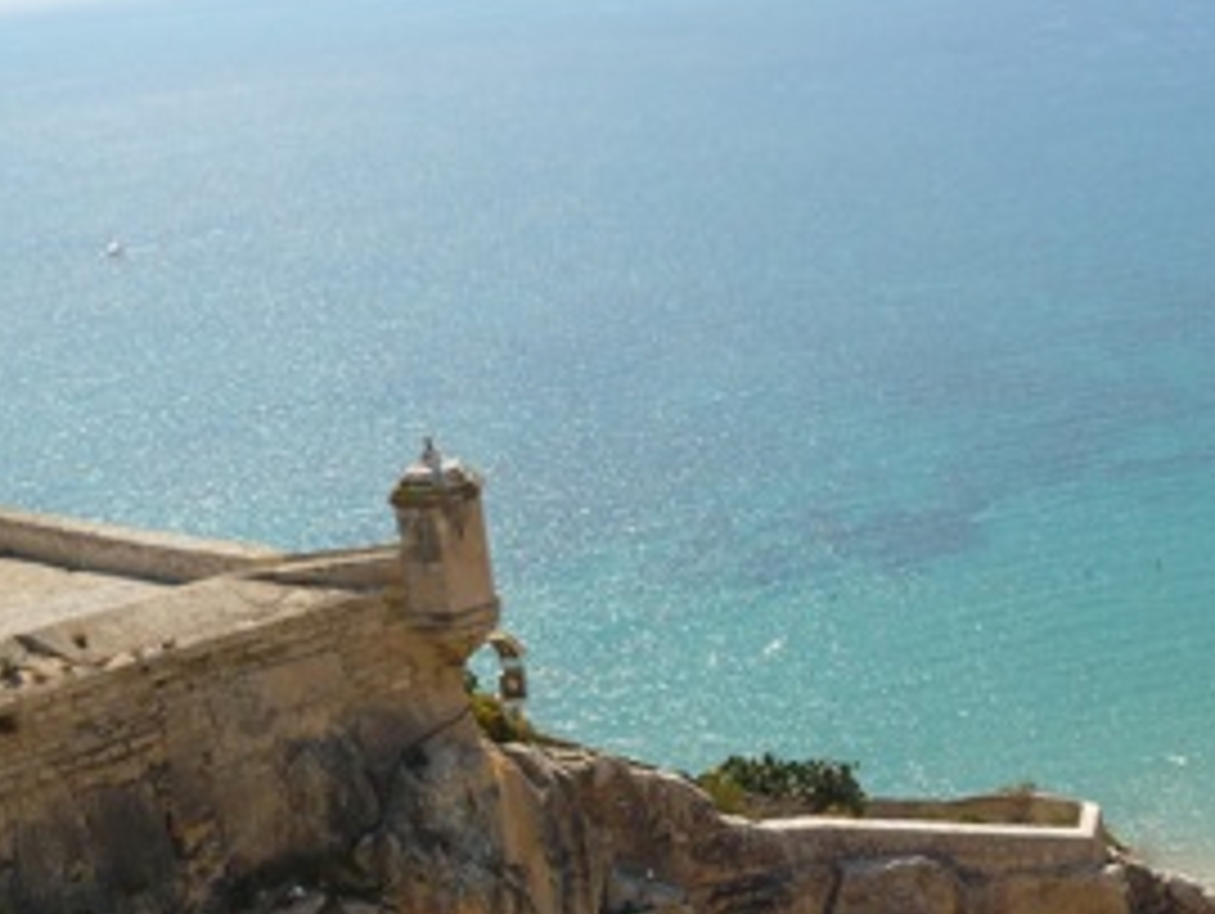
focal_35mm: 73
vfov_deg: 20.0
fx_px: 2565
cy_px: 707
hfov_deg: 26.3
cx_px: 916
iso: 100
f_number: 9
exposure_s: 1/250
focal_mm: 6.6
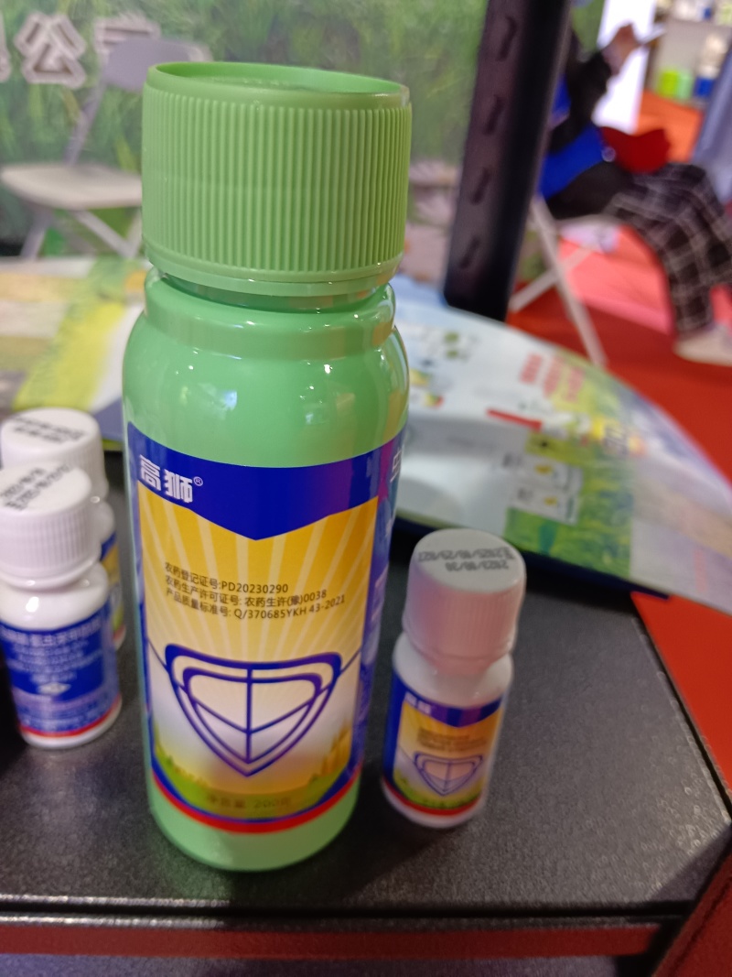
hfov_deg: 53.1
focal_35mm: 26
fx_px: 733
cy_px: 488
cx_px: 366
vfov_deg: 67.3
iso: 1513
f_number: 1.8
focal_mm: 4.05
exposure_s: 1/20
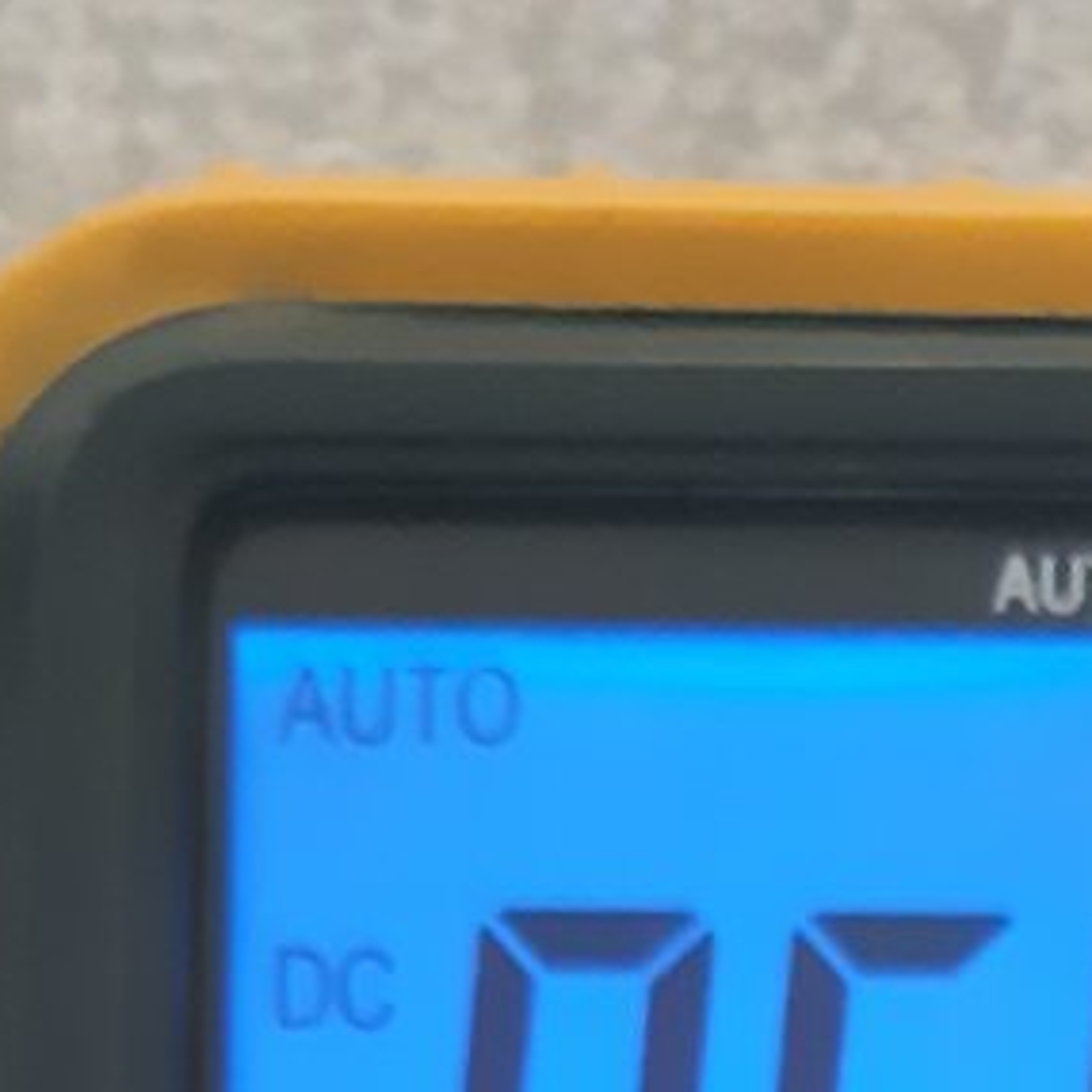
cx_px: 897
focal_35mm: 103
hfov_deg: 16.7
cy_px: 2440
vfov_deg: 13.4
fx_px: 3676
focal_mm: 3.92
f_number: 1.7
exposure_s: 1/17
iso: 640
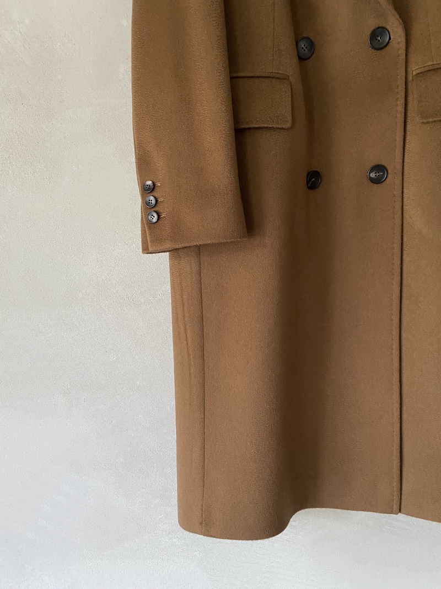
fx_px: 442
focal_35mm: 26
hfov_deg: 53.1
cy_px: 294
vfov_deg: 67.3
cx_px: 220
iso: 500
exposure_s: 1/60
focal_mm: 4.25
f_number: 1.8
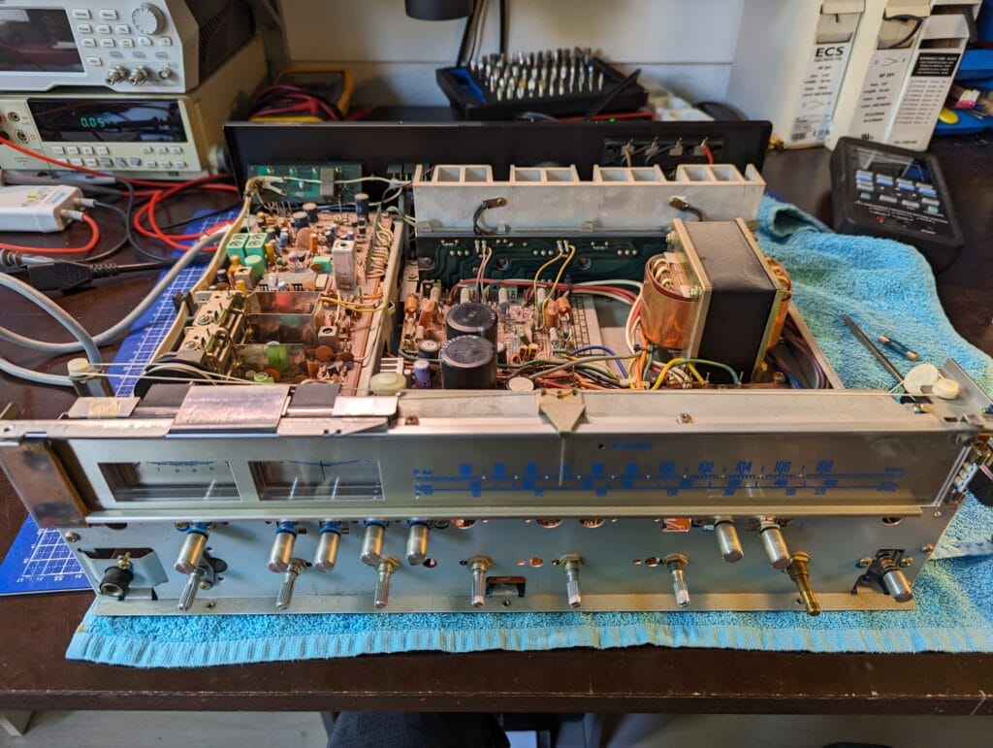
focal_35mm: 24
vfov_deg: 56.9
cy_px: 374
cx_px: 496
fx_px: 689
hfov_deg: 71.5
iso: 54
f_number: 1.85
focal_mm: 6.81
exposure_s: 1/40
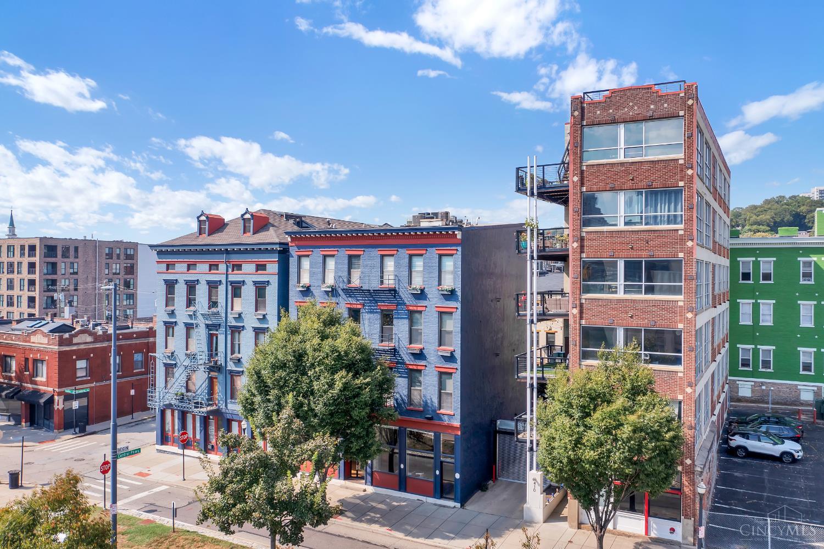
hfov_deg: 65.5
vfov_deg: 46.4
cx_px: 412
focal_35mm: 28
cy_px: 274
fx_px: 641
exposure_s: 1/200
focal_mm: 10.26
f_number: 5
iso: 100
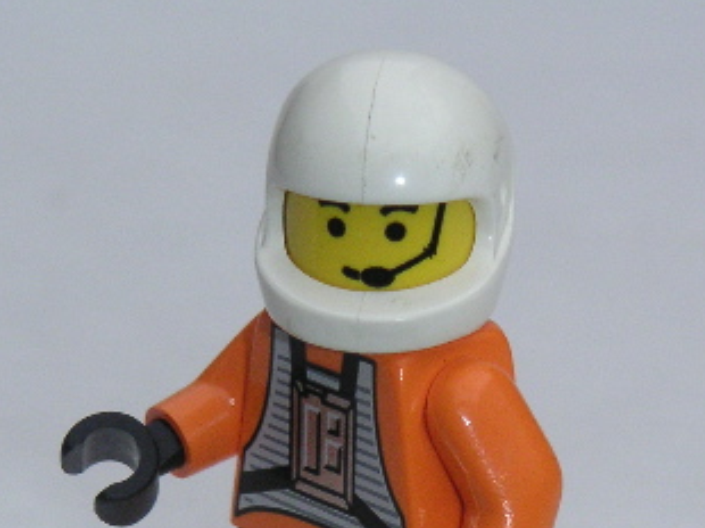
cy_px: 473
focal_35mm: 215
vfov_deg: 6.9
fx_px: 4375
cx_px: 403
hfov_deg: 9.2
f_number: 8
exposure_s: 1/350
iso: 160
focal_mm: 17.1
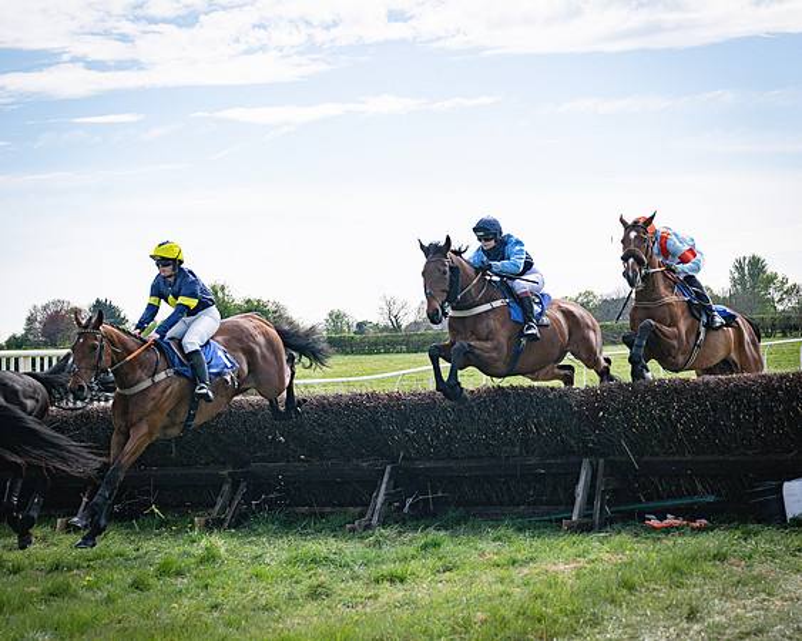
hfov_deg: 22.0
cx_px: 411
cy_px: 314
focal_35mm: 87
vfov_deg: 17.7
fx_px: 2064
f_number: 5
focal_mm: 73
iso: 400
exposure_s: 1/4000
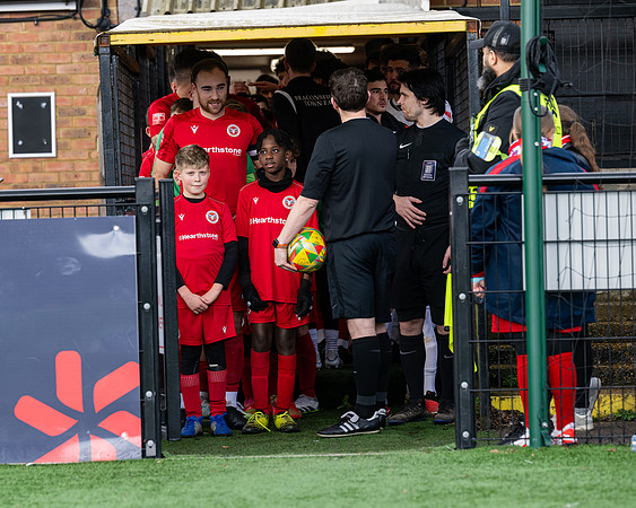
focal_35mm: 170
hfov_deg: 11.4
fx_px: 3196
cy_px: 277
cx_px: 226
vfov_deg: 9.1
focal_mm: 135
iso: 400
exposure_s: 1/320
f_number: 4
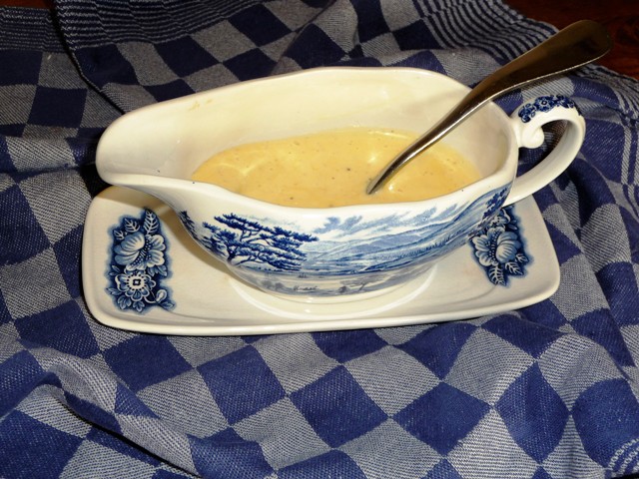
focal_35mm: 50
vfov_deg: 29.1
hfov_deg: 38.2
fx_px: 923
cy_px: 240
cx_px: 320
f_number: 4.2
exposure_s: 1/30
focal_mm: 8.5
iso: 100
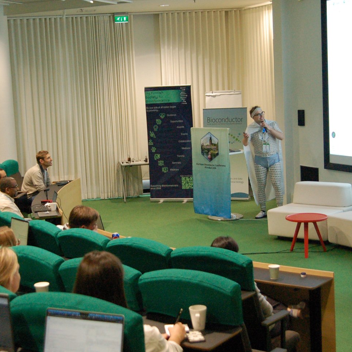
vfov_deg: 27.3
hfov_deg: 27.2
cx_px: 138
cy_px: 182
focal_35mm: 63
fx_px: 725
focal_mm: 24
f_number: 3.5
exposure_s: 1/125
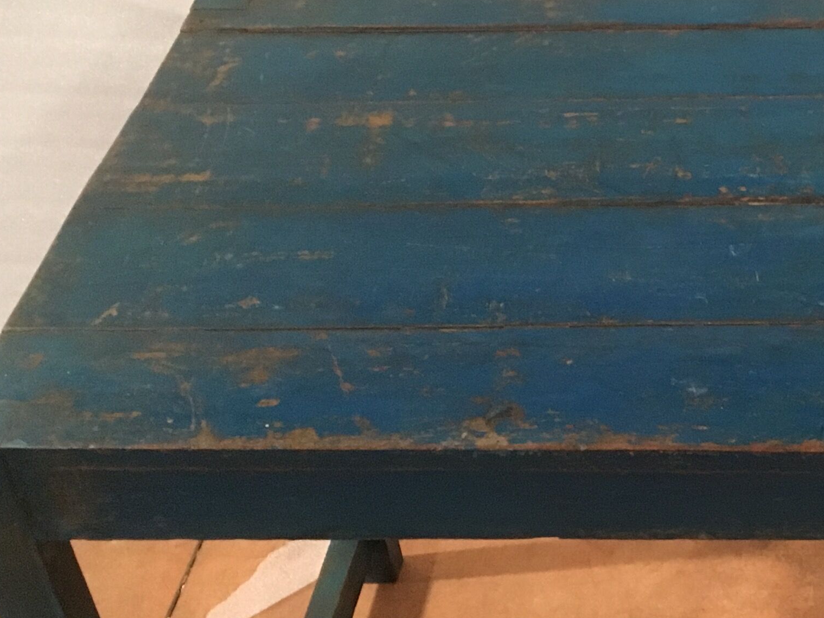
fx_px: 1833
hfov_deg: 23.8
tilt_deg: -39.5
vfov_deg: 19.1
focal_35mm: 77
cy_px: 273
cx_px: 896
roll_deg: +1.8
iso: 200
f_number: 2.2
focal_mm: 4.15
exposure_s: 1/17
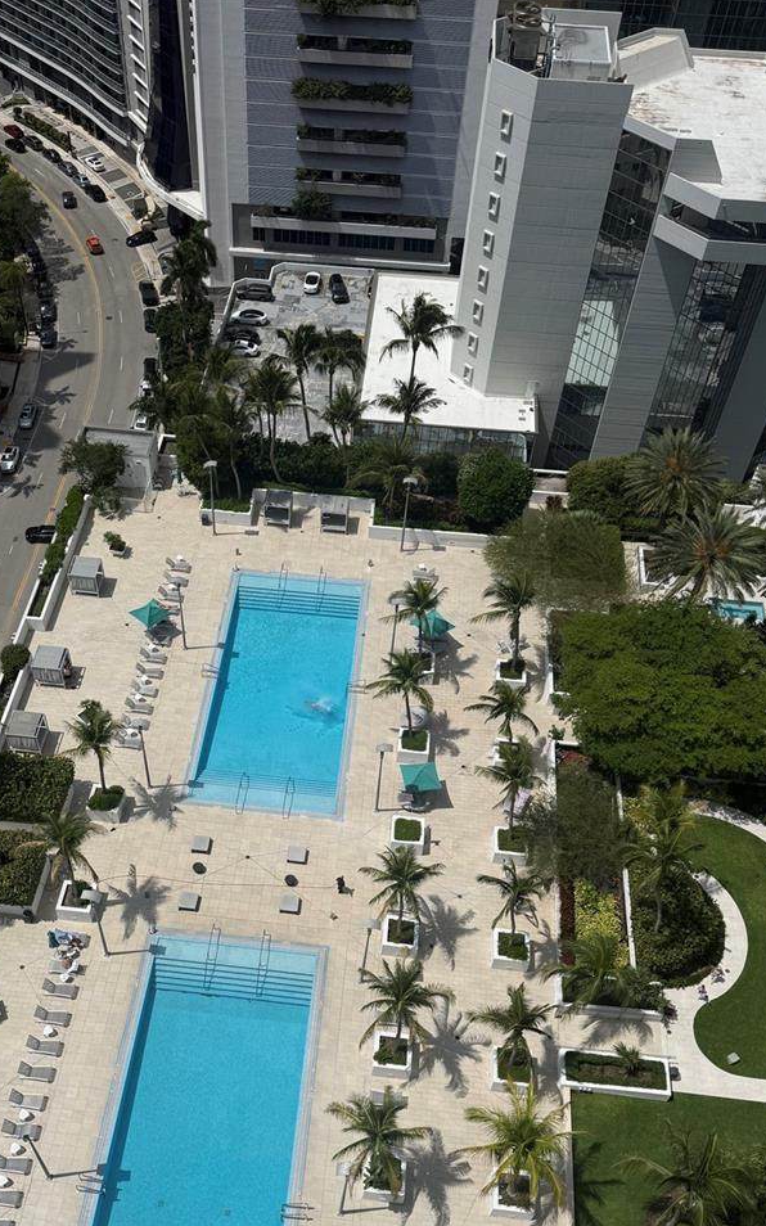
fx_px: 1069
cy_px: 765
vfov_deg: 58.9
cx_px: 293
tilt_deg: -52.6
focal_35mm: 32
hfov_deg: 39.2
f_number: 1.78
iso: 80
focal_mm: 6.76
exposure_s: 1/11905
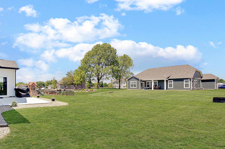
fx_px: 119
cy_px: 87
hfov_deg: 86.3
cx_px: 96
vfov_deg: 64.1
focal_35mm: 19
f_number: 9
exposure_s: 1/250
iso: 100
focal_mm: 10
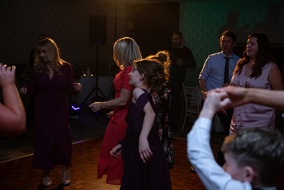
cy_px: 95
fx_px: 410
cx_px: 142
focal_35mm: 52
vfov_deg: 26.0
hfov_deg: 38.2
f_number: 3.5
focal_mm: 52
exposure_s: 1/160
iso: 1000
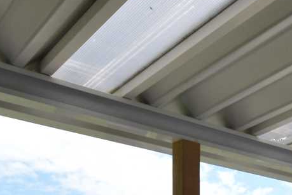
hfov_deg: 28.5
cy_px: 385
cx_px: 279
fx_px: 543
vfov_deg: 16.0
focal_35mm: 67
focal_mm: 10
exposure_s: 1/500
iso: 320
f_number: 8
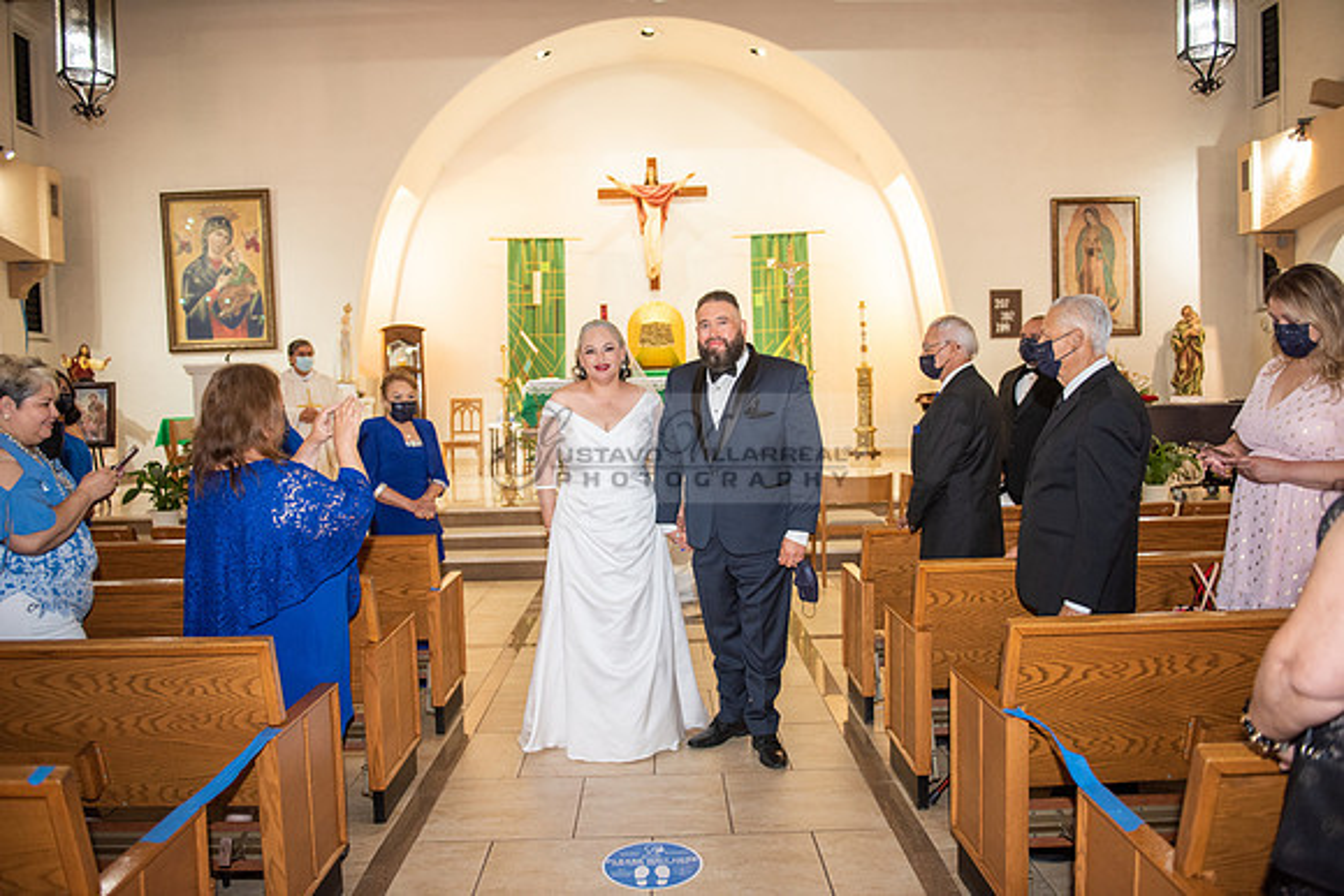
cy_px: 448
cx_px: 672
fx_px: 971
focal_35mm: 26
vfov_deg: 49.6
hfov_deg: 69.4
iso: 1000
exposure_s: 1/160
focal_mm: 26
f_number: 2.8
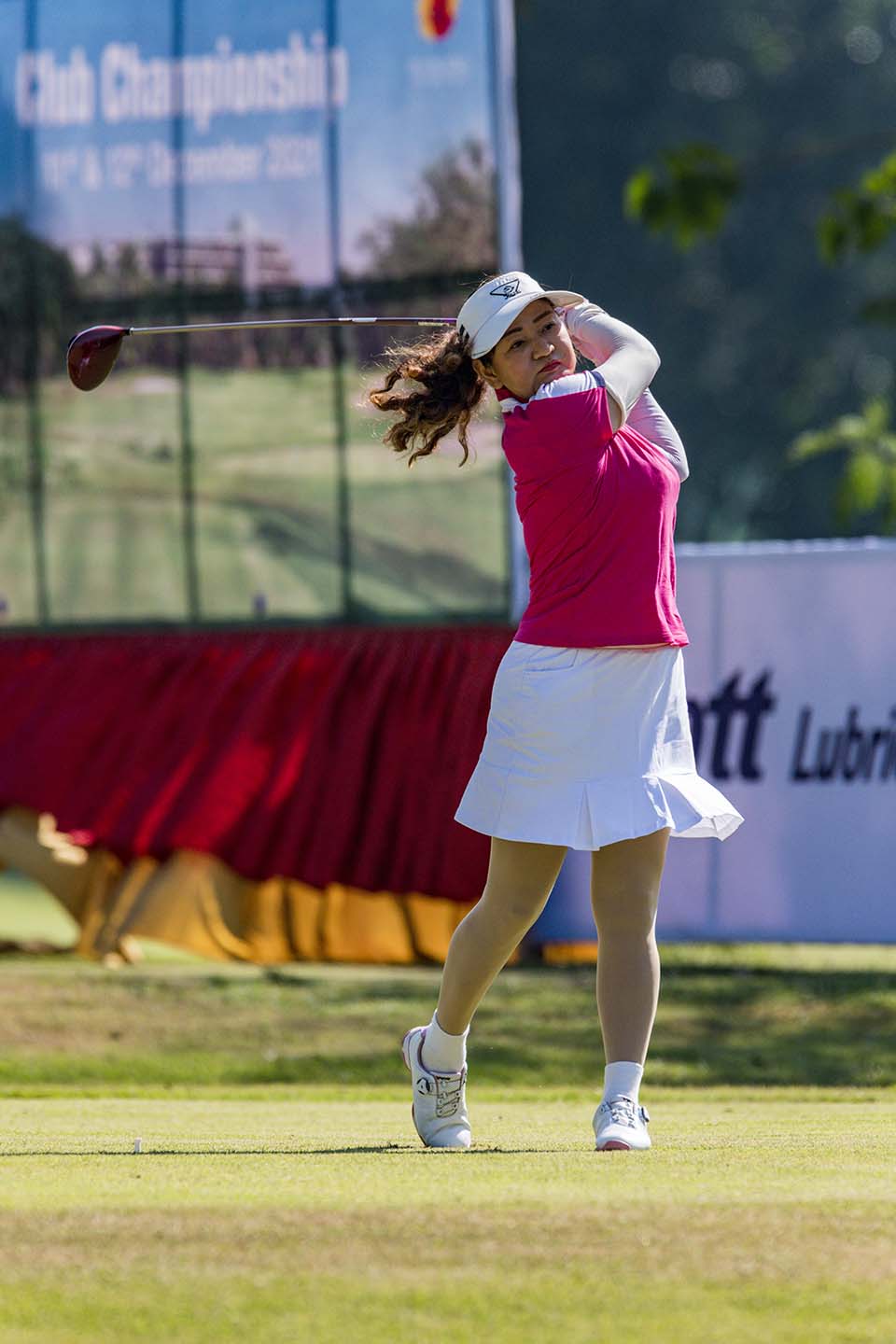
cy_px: 672
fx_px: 24265
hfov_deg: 2.1
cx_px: 448
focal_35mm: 650
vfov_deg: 3.2
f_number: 8
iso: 1400
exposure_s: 1/2500
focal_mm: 650
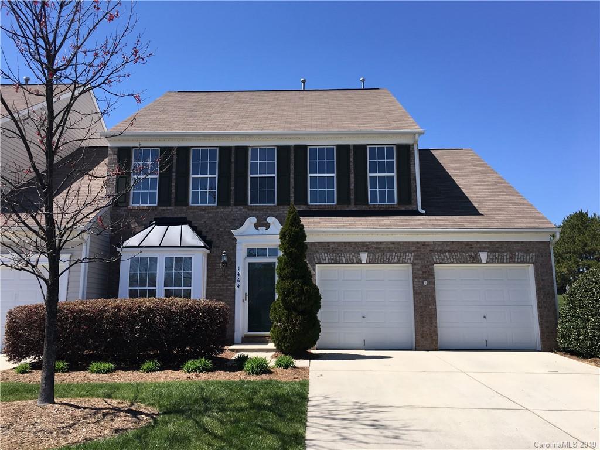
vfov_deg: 48.2
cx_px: 300
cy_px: 225
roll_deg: -0.3
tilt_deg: +10.7
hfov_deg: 61.7
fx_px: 503
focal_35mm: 29
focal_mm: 4.15
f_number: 2.2
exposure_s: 1/1451
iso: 25
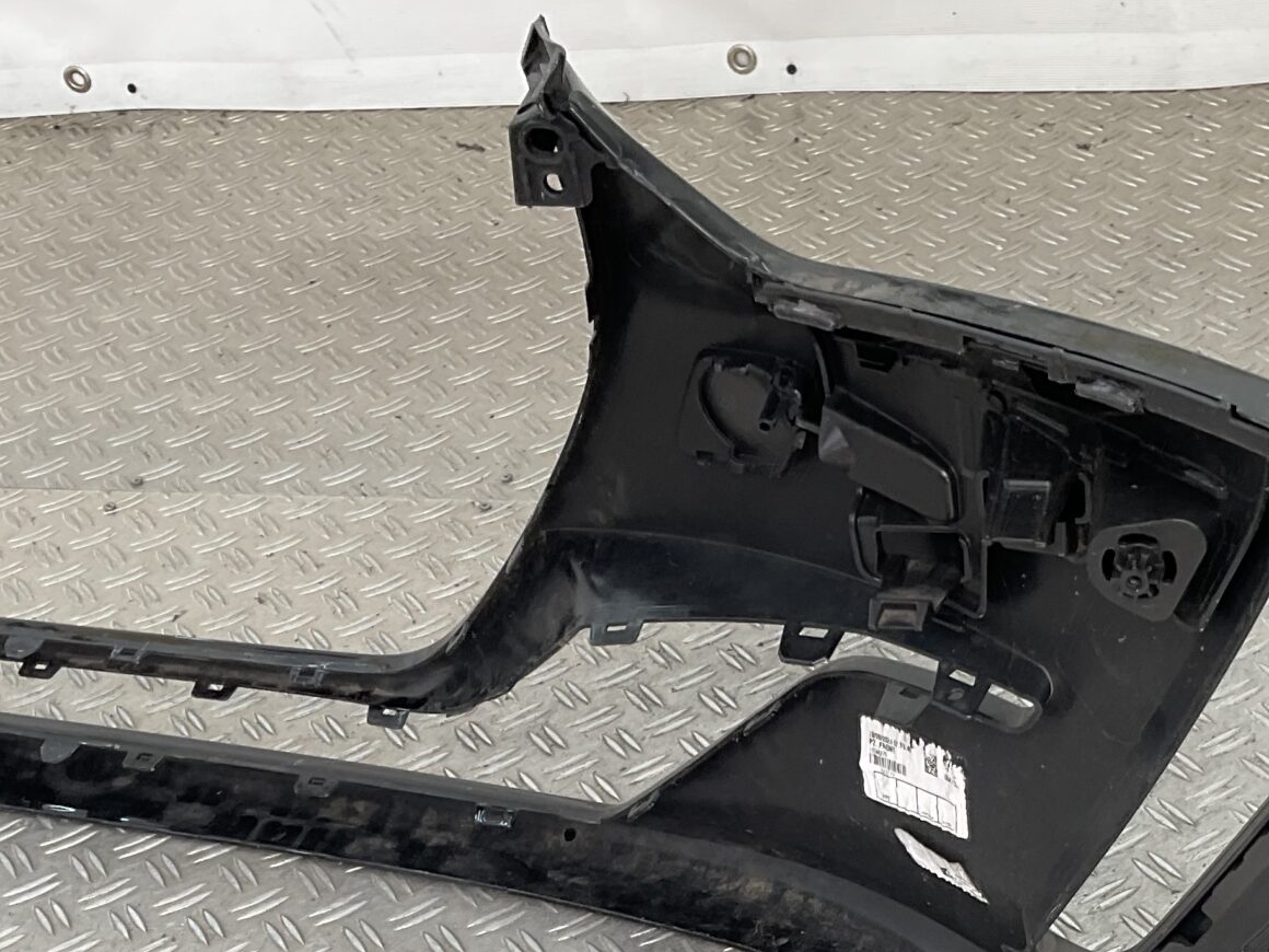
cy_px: 1025
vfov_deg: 21.8
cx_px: 875
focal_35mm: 64
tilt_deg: -43.4
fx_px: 2346
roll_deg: +9.0
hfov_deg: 30.0
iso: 16
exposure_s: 1/100
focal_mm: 3
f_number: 1.8
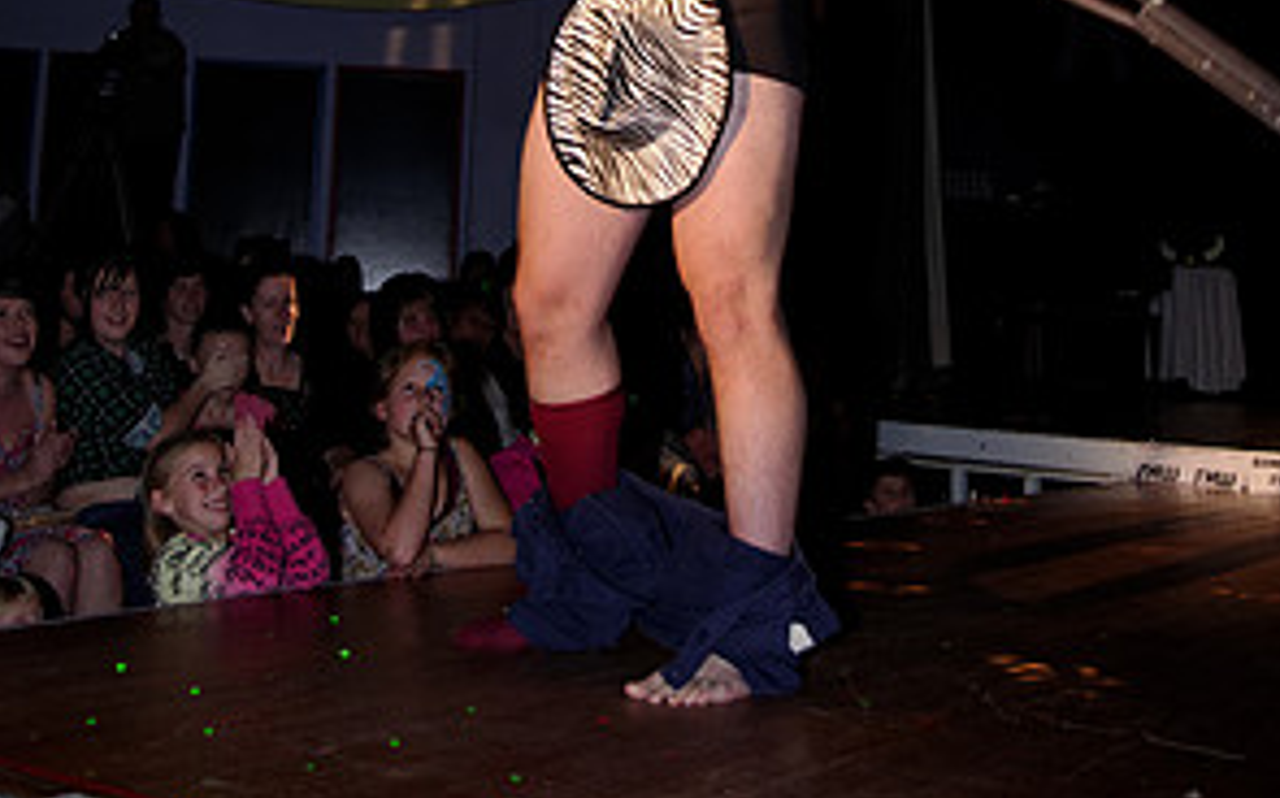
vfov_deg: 22.2
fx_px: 1952
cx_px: 644
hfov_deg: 36.3
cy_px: -17
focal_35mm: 56
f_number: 2.8
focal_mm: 23.75
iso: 400
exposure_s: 1/160
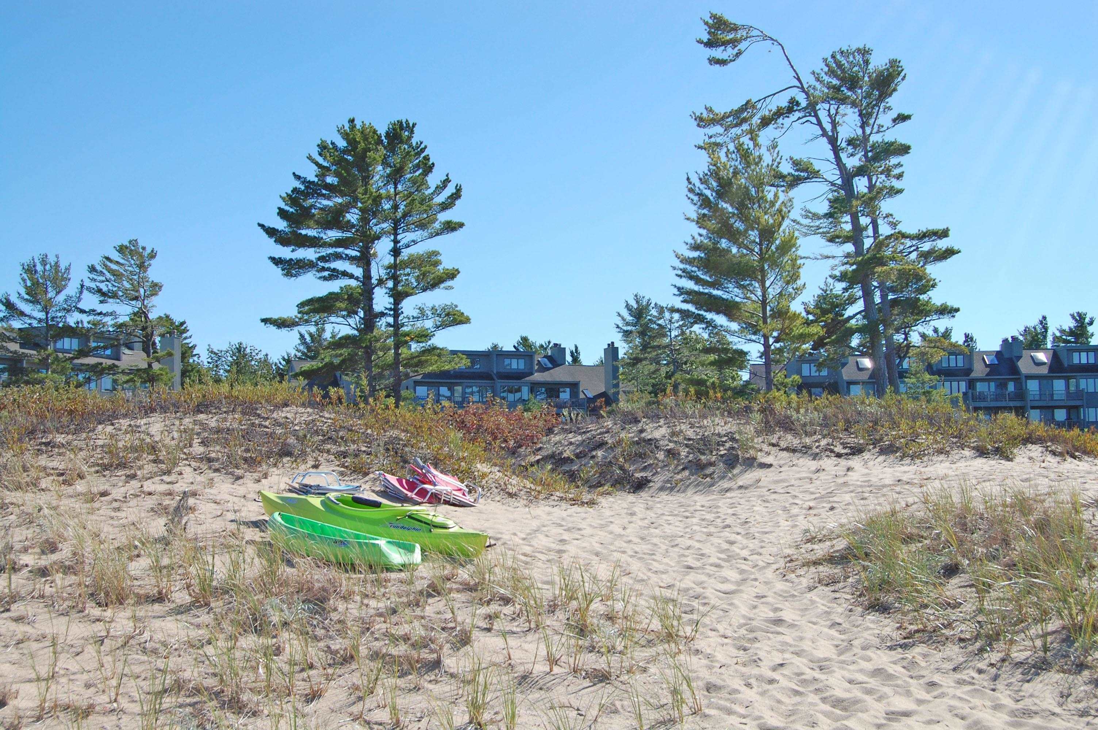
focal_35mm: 45
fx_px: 1371
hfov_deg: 43.6
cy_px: 365
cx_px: 549
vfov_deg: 29.8
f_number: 9
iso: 200
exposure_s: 1/320
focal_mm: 30
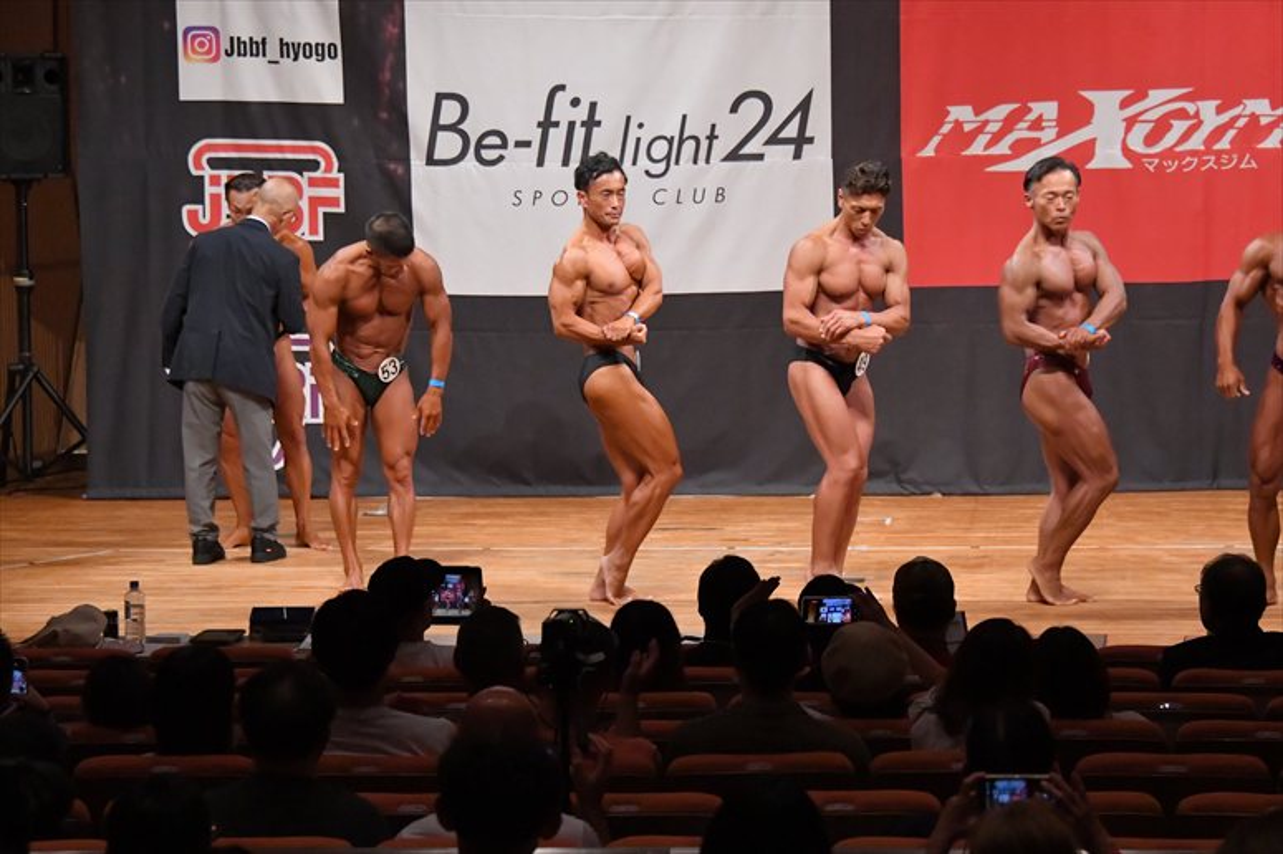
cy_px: 427
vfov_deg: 8.7
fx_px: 5593
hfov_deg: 13.1
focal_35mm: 157
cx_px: 642
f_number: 5.6
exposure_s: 1/400
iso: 8000
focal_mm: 105
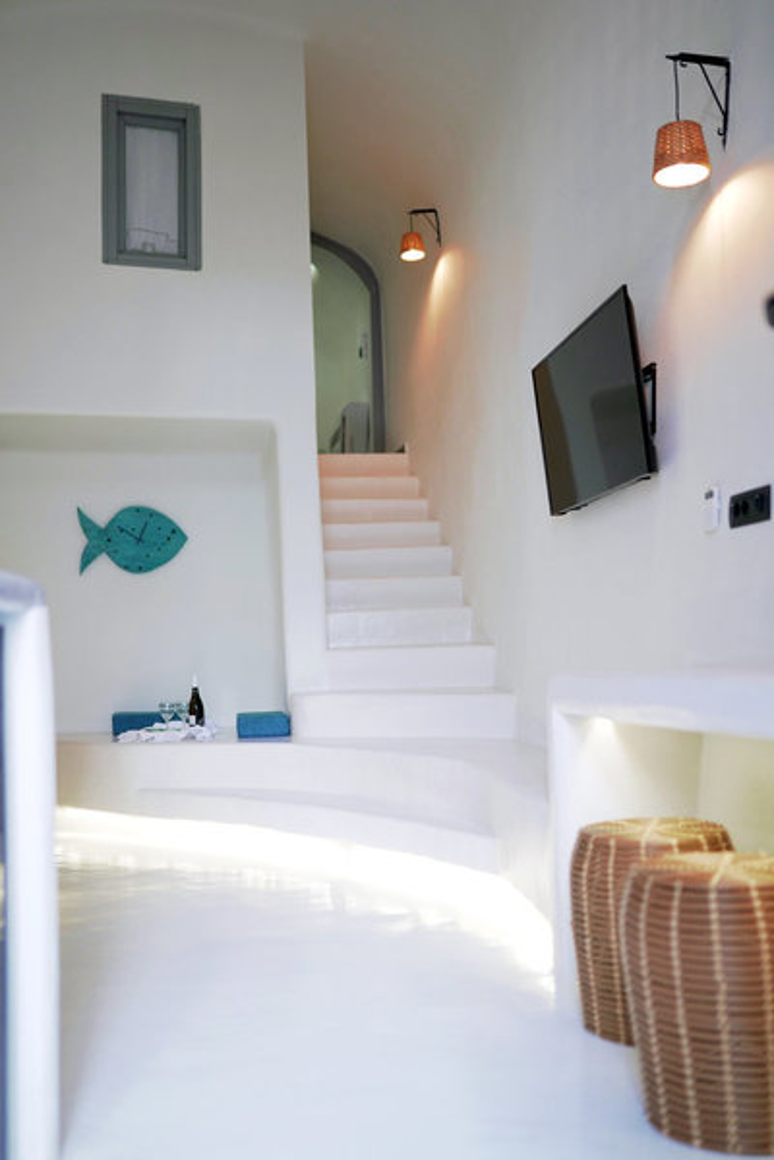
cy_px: 580
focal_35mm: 35
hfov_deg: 37.9
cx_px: 387
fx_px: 1129
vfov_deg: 54.4
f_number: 1.4
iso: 640
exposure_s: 1/640
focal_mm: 35
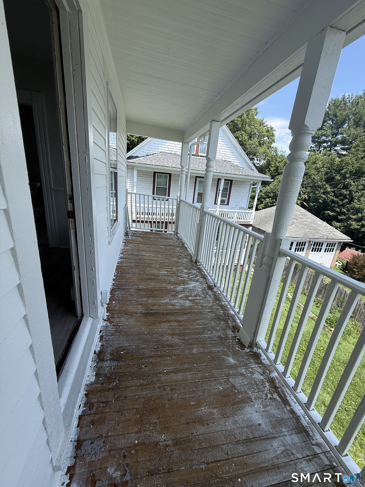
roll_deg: -5.9
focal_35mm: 14
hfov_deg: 85.7
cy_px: 244
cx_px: 182
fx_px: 197
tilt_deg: -17.3
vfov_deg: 102.1
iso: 50
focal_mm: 2.22
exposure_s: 1/486
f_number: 2.2
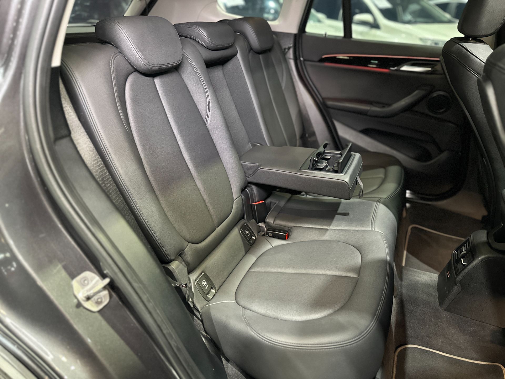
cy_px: 190
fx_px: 350
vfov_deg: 56.8
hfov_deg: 71.6
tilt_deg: -26.1
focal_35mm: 24
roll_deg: +0.1
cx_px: 252
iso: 1000
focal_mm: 6.86
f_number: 1.78
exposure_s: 1/40
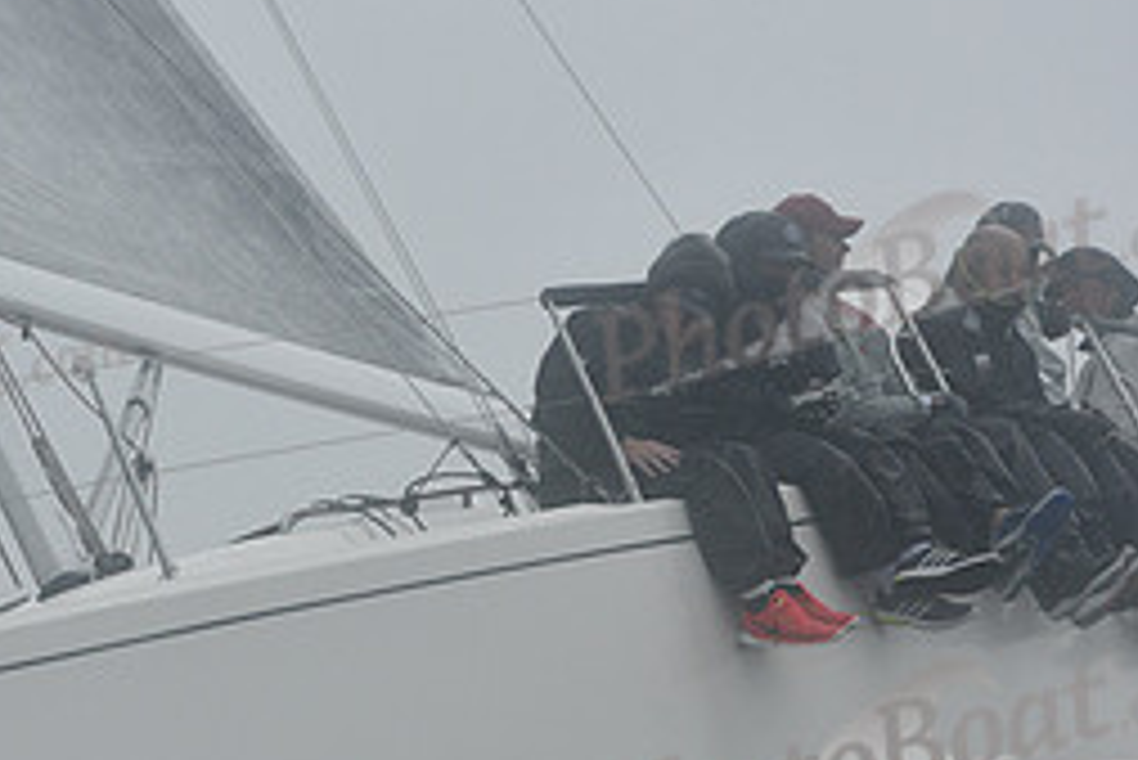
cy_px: 582
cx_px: 364
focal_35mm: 390
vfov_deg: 3.5
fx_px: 12335
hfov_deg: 5.3
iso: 400
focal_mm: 170
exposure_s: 1/640
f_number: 4.5
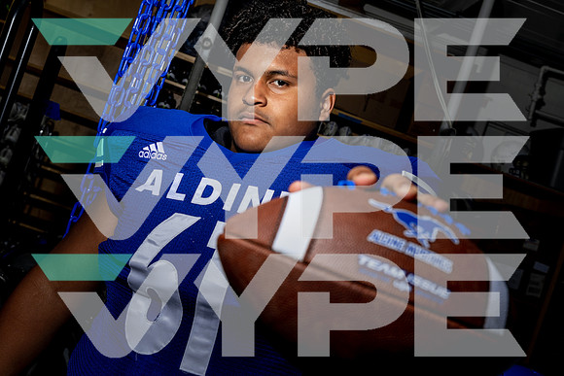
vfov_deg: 27.5
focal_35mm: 49
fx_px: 768
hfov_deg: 40.3
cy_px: 188
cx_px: 282
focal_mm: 49
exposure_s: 1/125
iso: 100
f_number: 8
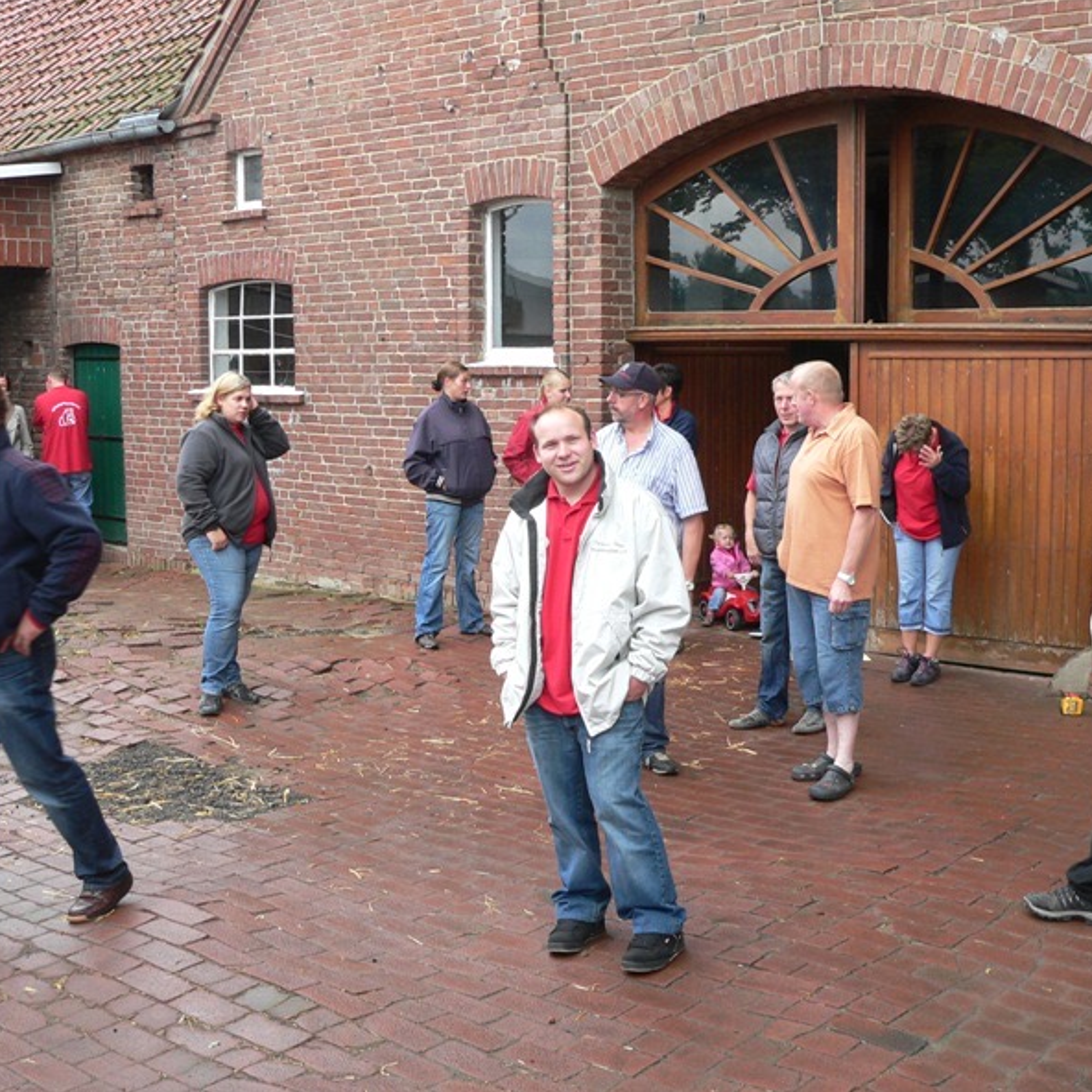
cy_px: 542
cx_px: 572
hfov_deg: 39.2
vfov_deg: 39.2
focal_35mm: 43
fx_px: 1535
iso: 80
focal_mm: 6
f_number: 2.8
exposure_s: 1/60
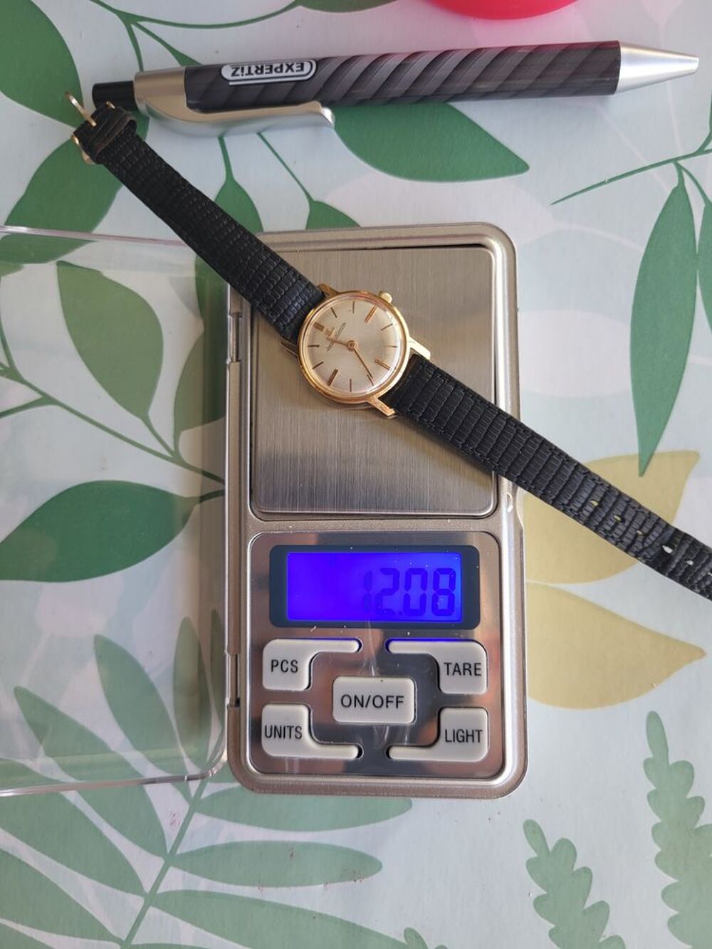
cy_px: 474
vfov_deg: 67.3
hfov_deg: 53.1
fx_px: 713
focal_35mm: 26
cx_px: 356
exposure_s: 1/100
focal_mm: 5.4
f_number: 1.8
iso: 50
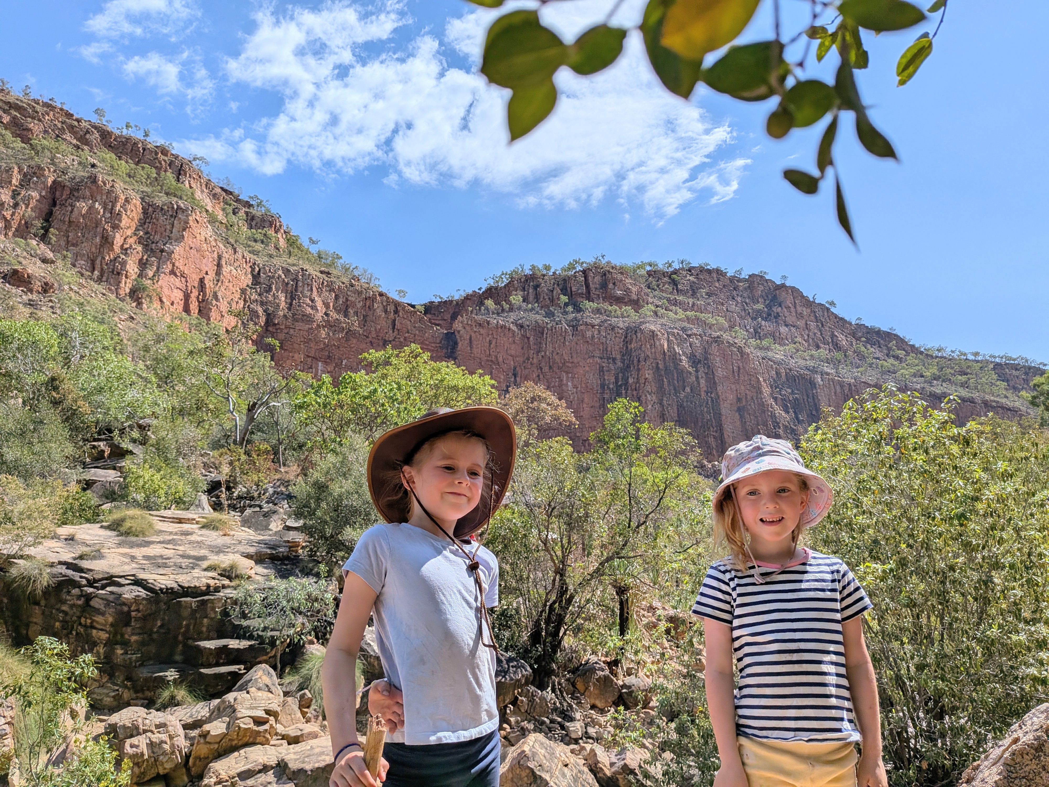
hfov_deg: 71.6
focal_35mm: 24
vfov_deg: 56.8
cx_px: 524
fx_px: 727
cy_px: 394
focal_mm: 4.53
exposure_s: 1/3690
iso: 28
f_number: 1.7
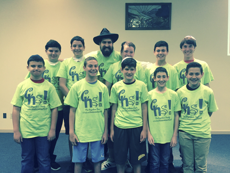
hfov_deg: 61.7
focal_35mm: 29
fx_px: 193
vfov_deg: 48.2
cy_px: 86
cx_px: 115
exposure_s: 1/30
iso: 250
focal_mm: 4.15
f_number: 2.2
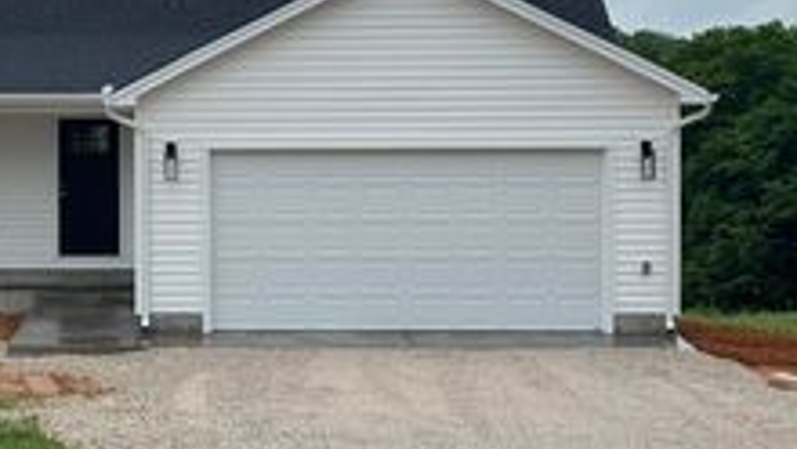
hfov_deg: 17.7
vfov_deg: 10.2
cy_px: 114
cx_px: 80
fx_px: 2516
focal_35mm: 119
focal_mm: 6.76
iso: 64
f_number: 1.78
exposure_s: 1/2959
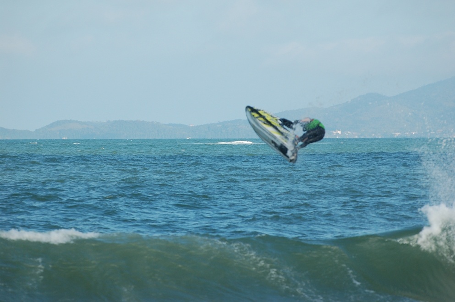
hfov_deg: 8.1
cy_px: 151
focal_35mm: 255
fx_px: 3220
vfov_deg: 5.4
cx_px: 228
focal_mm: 170
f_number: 5
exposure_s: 1/1000
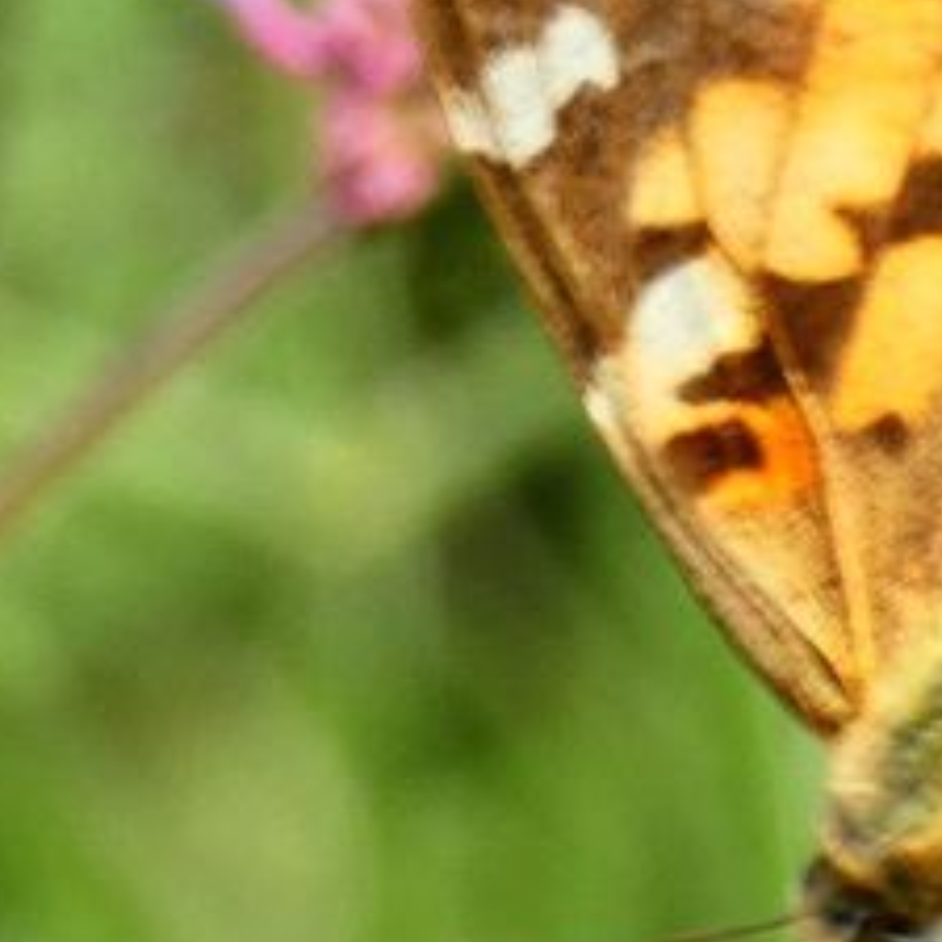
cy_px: 511
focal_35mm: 919
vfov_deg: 1.9
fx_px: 28294
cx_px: 1421
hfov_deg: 1.9
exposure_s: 1/80
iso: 80
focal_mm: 49.1
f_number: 5.5
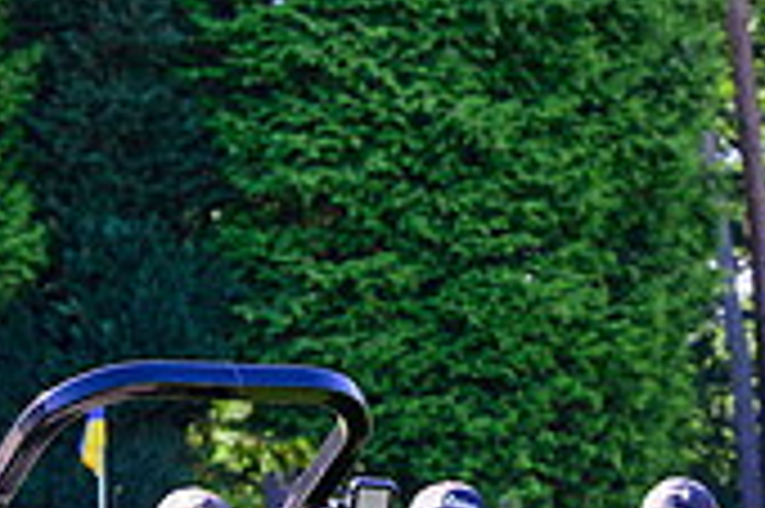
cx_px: 554
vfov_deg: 4.8
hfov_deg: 7.3
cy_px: 865
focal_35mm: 284
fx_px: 6029
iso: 160
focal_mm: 83
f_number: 6.3
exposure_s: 1/125
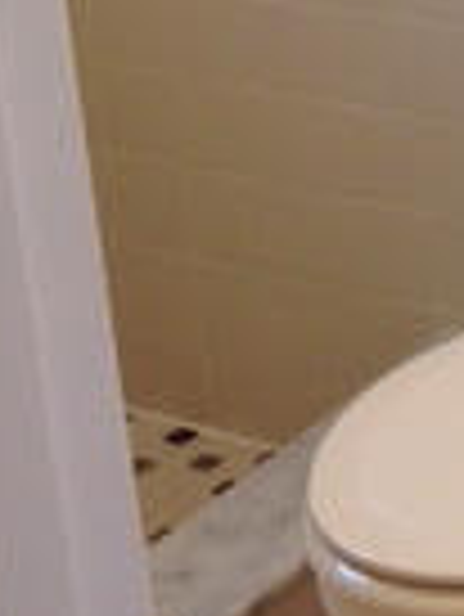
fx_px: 2748
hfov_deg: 9.0
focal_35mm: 154
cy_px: -184
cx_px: 955
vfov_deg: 12.4
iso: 50
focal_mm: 4.12
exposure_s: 1/30
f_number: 2.4
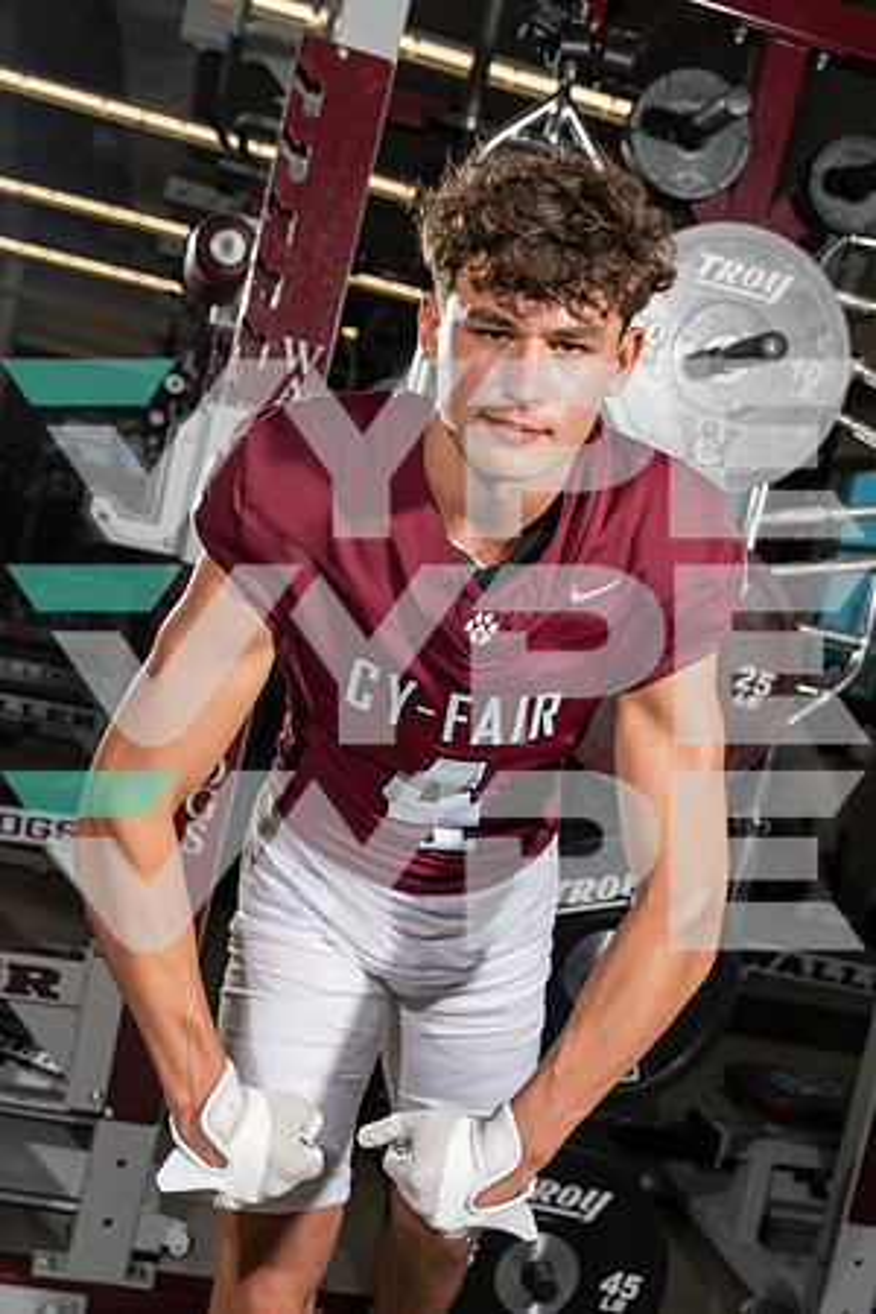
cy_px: 657
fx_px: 1496
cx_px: 438
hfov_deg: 32.6
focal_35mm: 41
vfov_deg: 47.4
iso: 200
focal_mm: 41
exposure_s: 1/250
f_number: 5.6
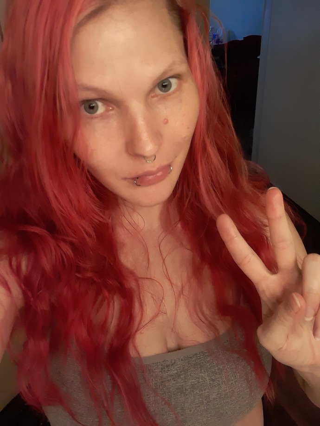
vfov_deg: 56.8
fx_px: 394
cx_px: 160
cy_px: 213
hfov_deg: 44.2
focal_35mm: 32
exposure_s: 1/40
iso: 200
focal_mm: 2.66
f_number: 2
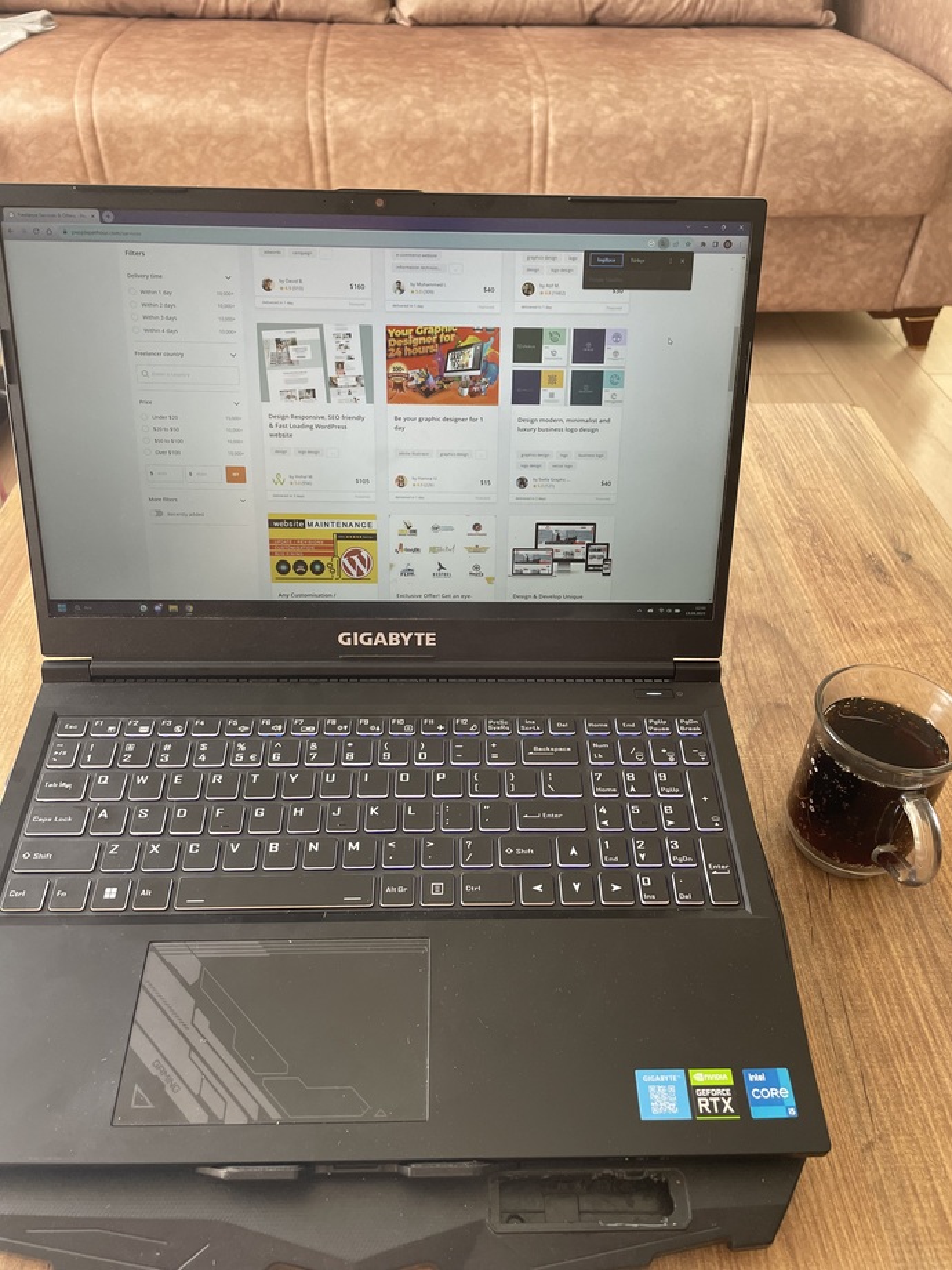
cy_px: 635
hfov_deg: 53.1
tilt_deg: -39.9
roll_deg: -1.2
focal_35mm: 26
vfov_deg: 67.3
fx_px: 953
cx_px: 476
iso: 125
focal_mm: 4.2
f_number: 1.6
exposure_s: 1/114
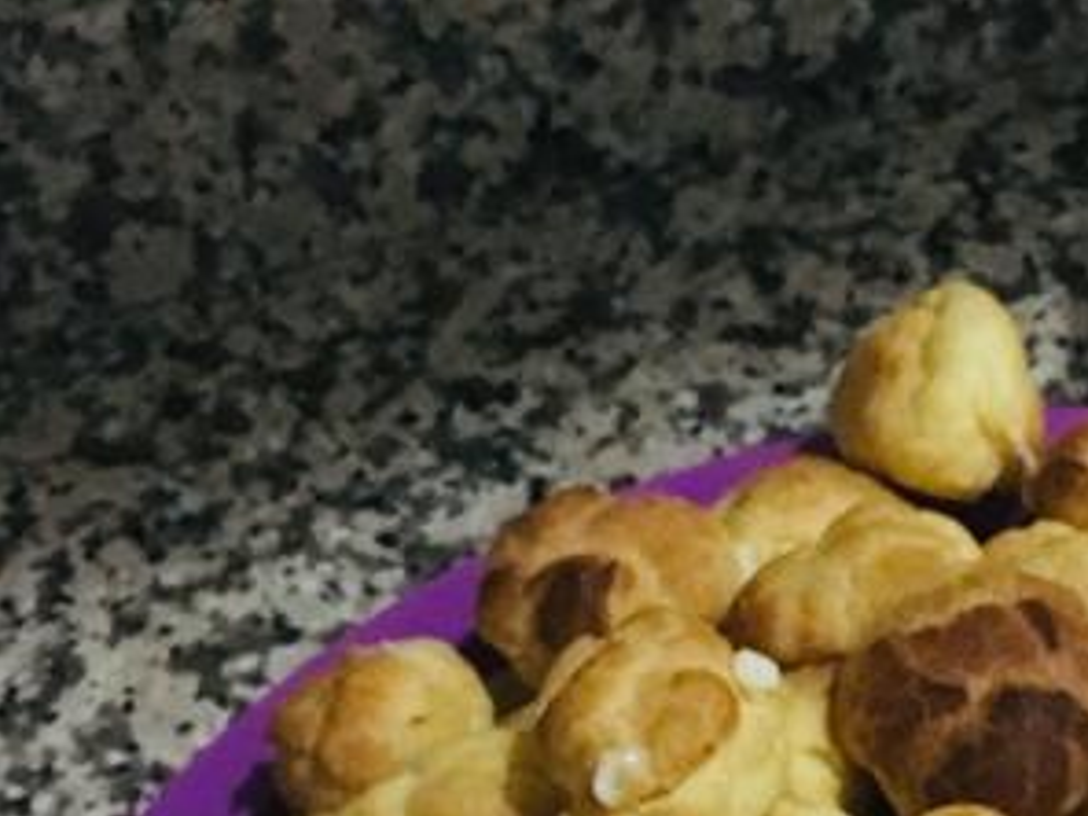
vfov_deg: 15.8
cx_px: 1202
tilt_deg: -52.3
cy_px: 981
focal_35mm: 90
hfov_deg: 20.7
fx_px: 2829
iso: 500
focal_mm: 4.15
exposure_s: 1/17
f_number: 2.2
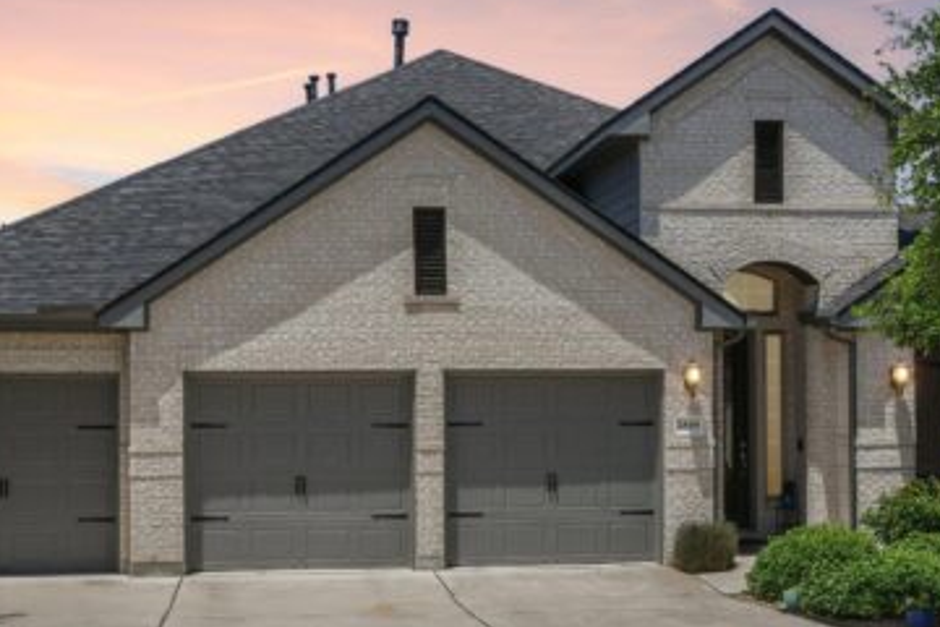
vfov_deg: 22.6
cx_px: 507
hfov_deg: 33.4
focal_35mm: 60
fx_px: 1567
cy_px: 321
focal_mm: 24
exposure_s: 1/2500
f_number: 8
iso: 400
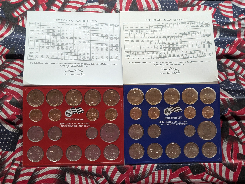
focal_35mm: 49
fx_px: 347
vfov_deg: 29.7
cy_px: 92
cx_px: 122
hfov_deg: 38.9
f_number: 1.68
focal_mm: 6.9
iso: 87
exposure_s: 1/117
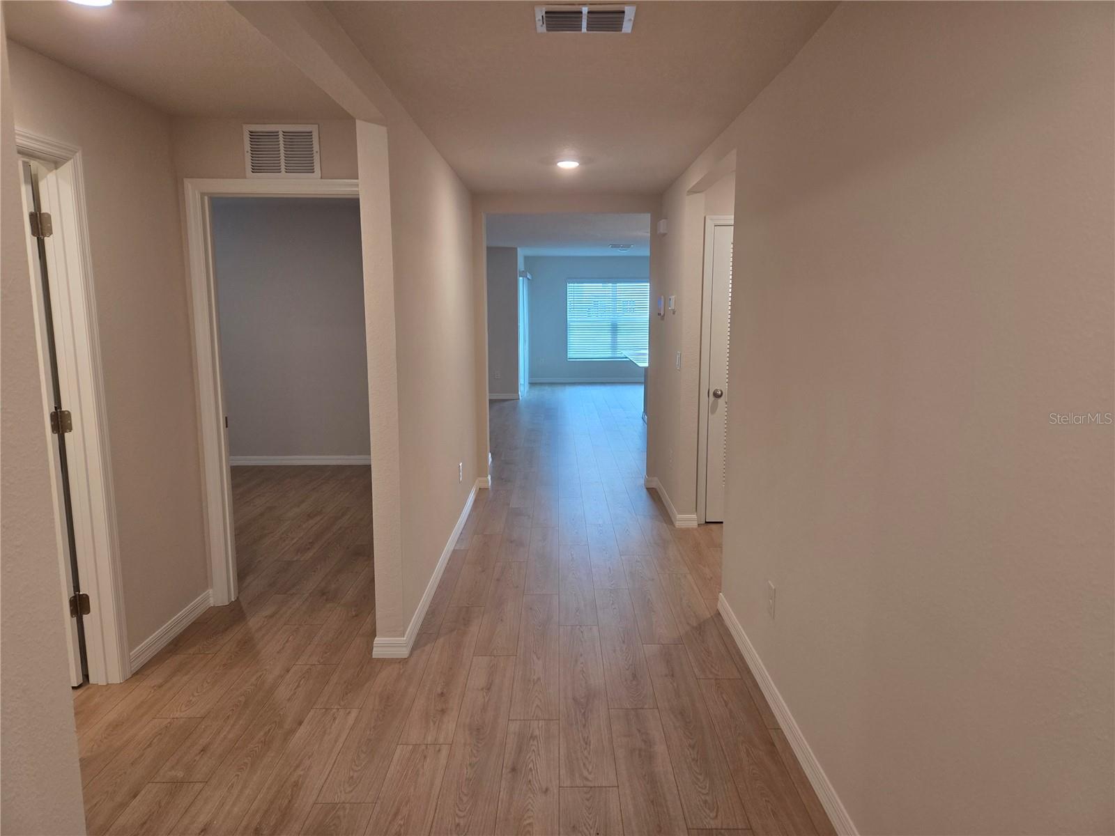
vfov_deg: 58.9
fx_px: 741
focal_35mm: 23
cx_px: 558
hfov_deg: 73.9
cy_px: 418
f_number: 1.8
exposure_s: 1/120
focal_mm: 5.4
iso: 160
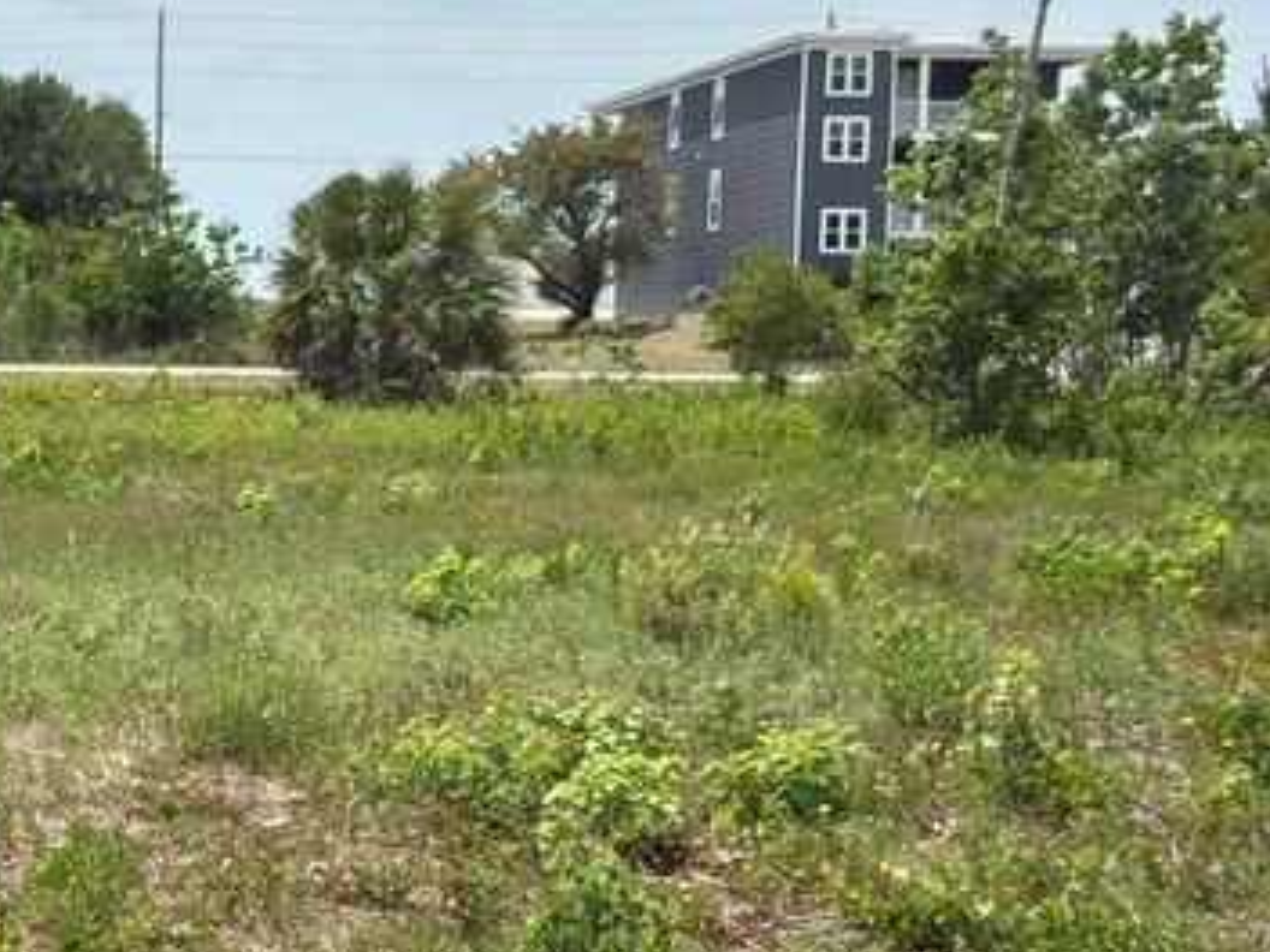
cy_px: 458
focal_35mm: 64
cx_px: -166
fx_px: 2348
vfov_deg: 22.9
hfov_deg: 27.4
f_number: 2.2
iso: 16
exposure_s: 1/1170
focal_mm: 2.22
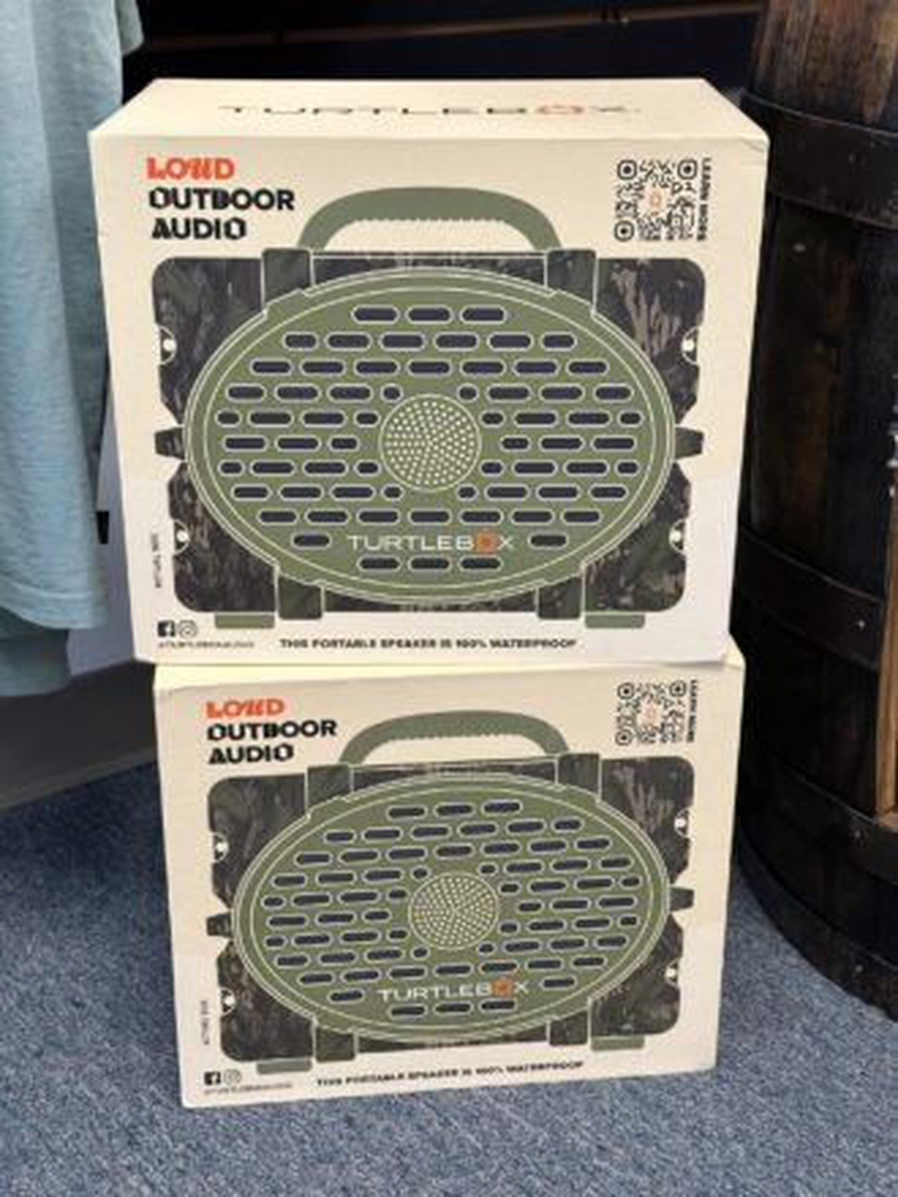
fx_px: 1660
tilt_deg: -23.6
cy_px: 598
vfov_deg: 39.7
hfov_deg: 30.3
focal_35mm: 48
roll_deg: -0.6
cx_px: 449
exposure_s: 1/60
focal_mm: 6.86
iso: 125
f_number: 1.78
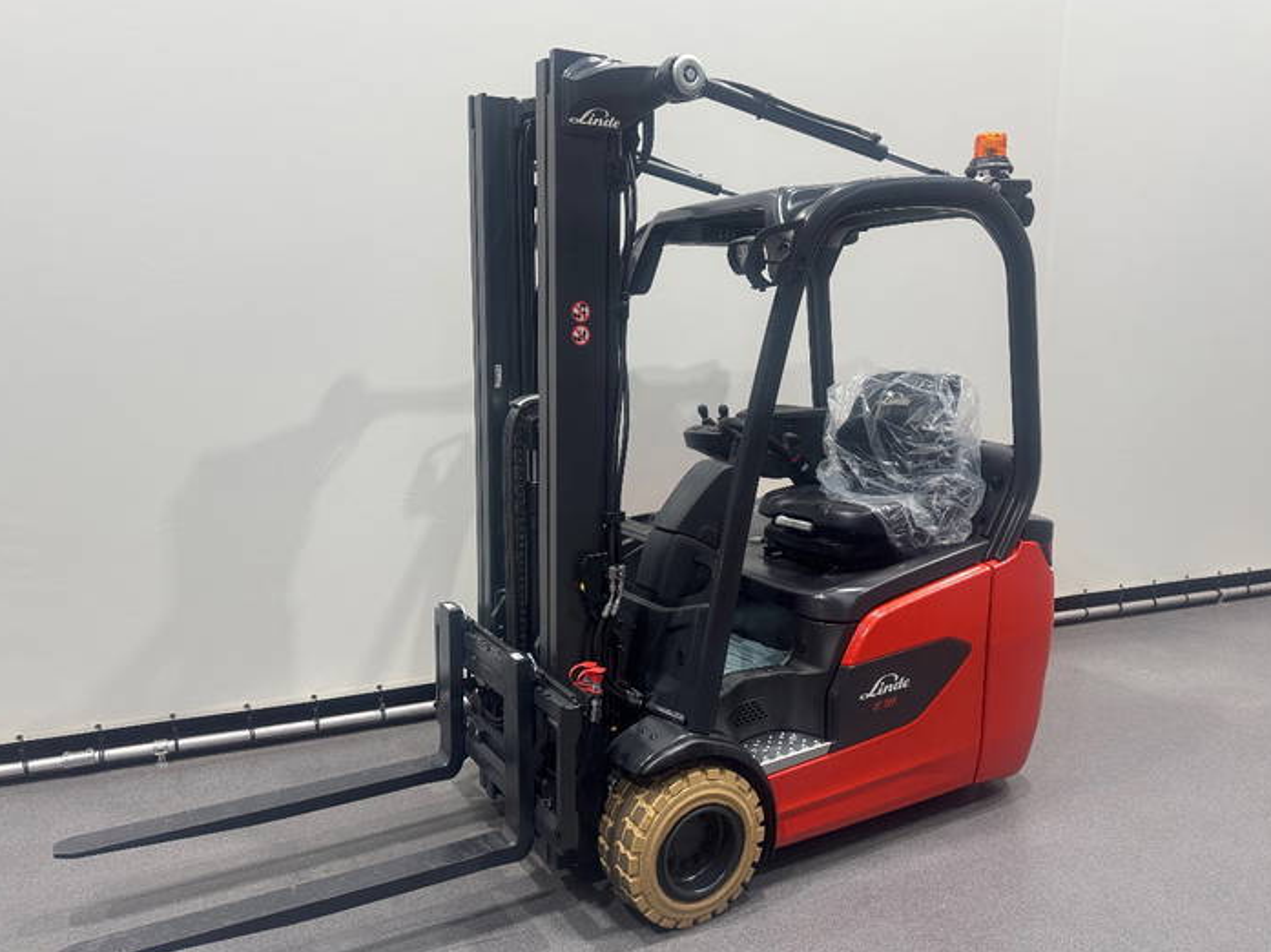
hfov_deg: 67.3
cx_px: 610
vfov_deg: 53.0
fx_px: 954
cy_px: 496
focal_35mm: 26
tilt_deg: -6.9
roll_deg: +1.0
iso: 200
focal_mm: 6.76
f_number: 1.78
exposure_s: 1/121
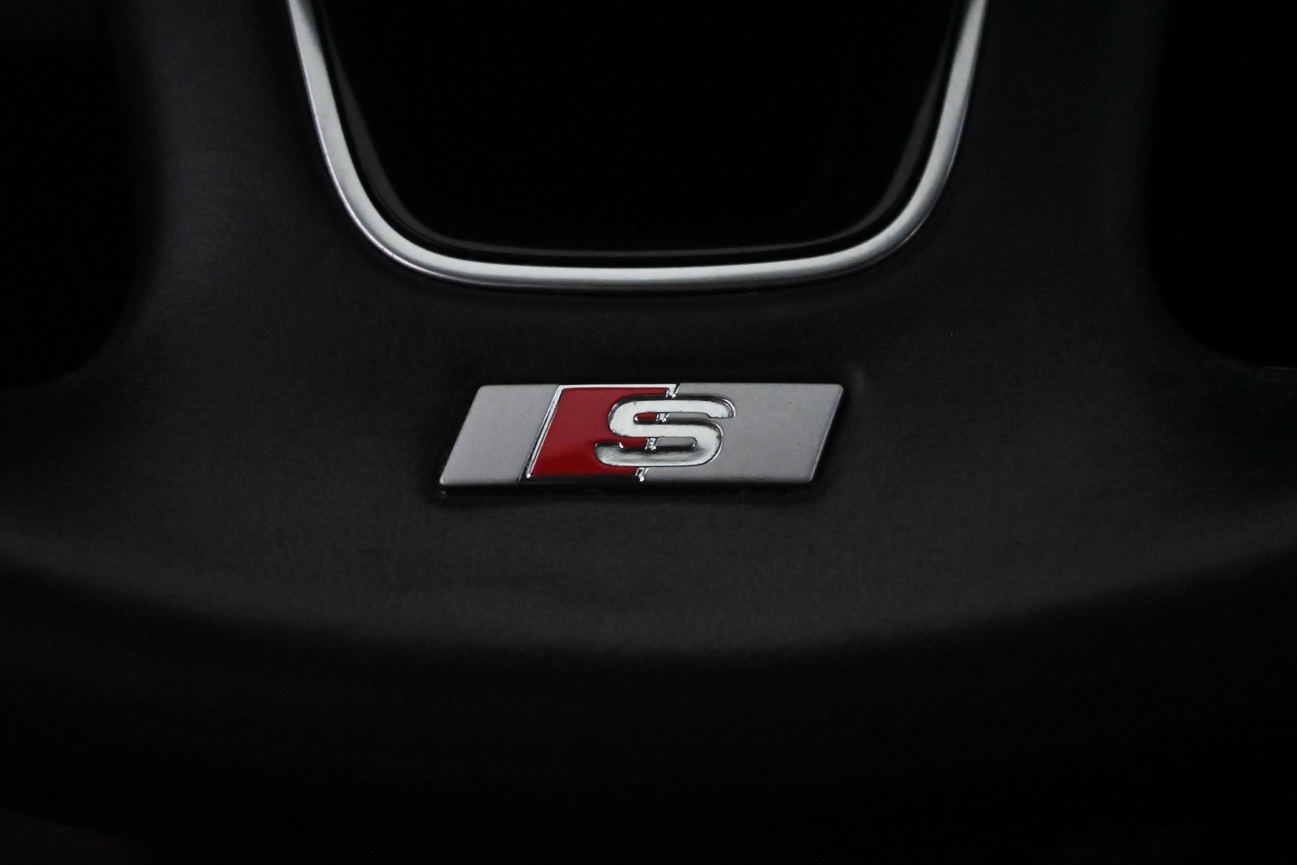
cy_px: 432
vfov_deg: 19.7
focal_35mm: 69
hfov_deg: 29.2
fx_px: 2486
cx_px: 648
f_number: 6
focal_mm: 46
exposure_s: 1/80
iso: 11400
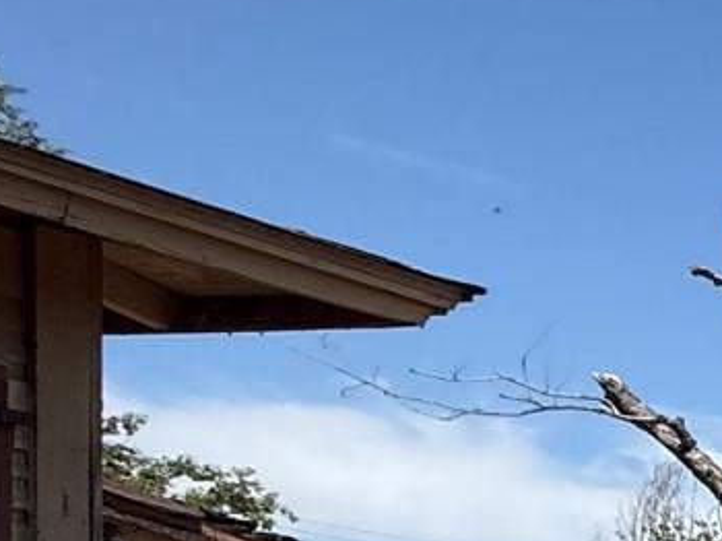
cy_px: 828
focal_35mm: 82
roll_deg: -0.3
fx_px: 1709
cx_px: 1902
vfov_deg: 16.3
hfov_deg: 13.4
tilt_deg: -0.5
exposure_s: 1/2611
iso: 50
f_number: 2.2
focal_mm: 2.22
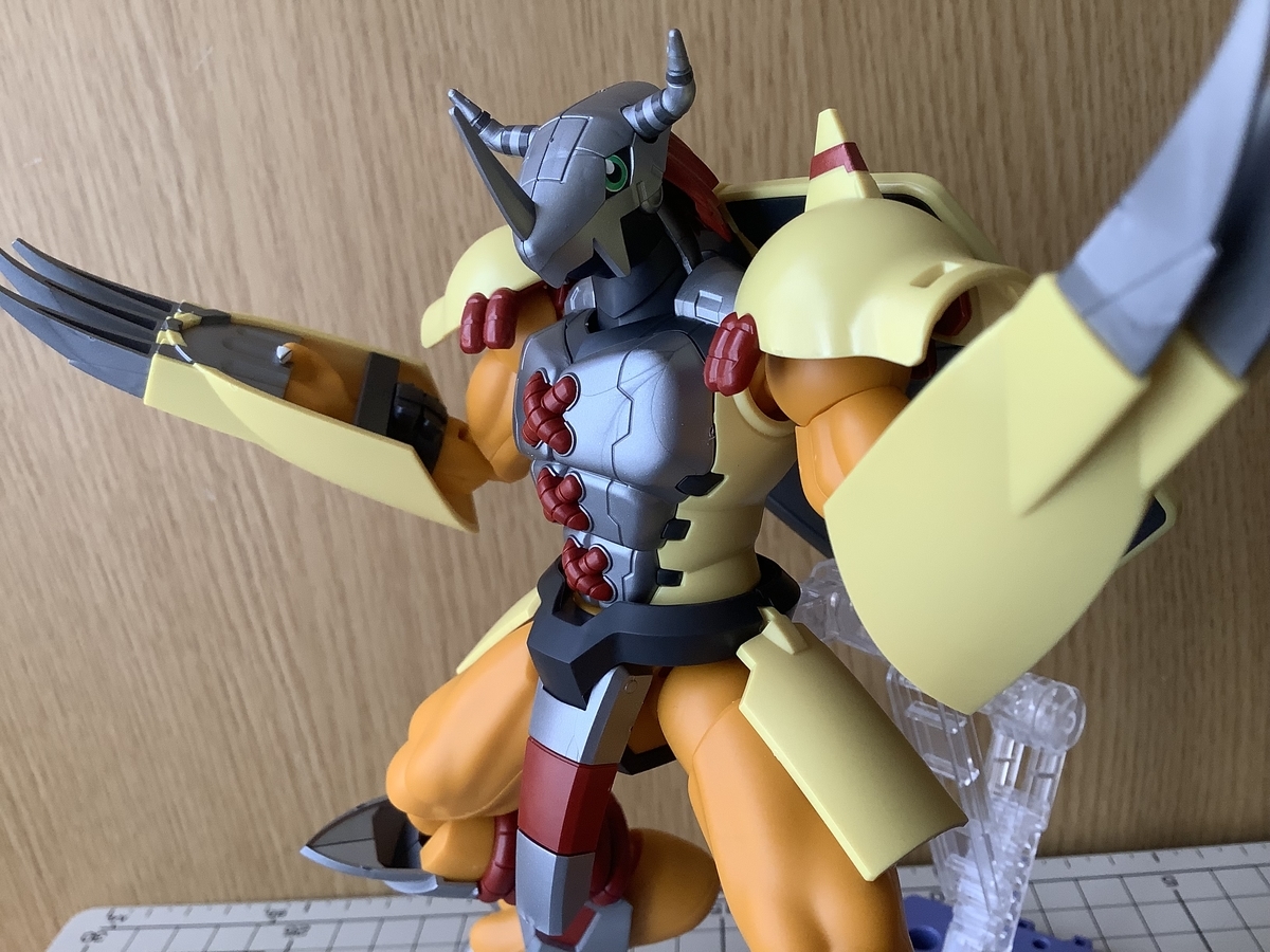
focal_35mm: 31
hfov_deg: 58.4
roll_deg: +6.1
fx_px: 1137
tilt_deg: -19.8
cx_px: 635
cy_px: 476
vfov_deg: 45.4
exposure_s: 1/50
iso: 64
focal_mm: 3.3
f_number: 2.4
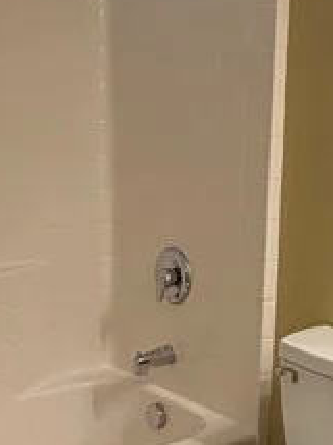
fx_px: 861
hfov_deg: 21.2
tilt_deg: -15.1
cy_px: 335
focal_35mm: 67
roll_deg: -2.5
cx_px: 323
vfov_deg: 28.6
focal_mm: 2.22
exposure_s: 1/120
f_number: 2.2
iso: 250
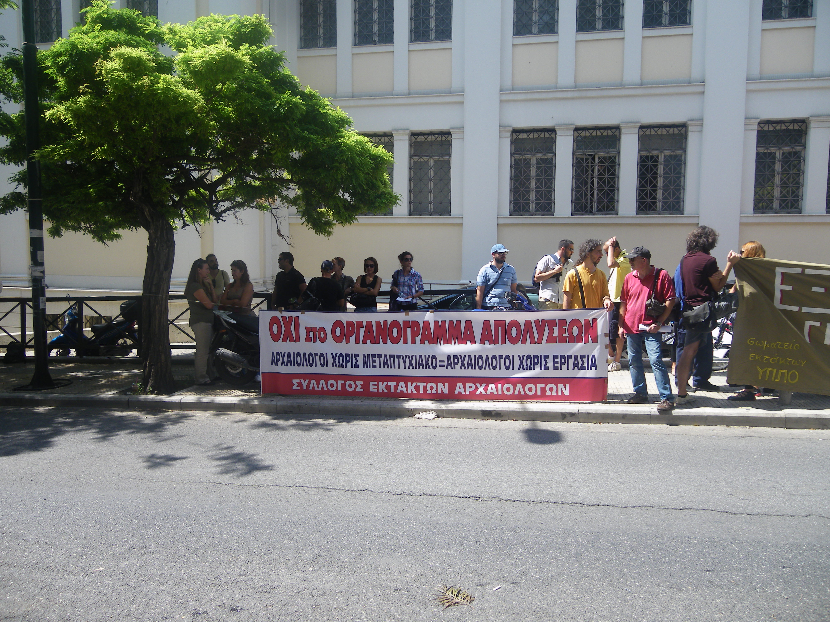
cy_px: 311
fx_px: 671
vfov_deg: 49.7
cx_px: 415
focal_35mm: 28
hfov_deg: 63.4
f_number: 2.6
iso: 64
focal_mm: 4.9
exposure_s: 1/320
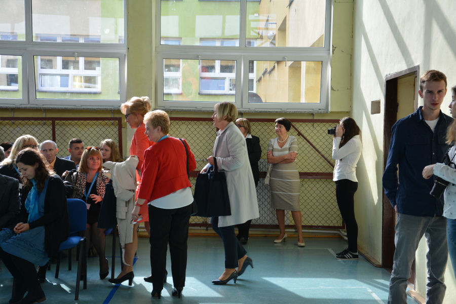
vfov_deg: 22.6
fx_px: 760
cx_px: 228
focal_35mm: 60
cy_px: 152
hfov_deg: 33.4
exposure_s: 1/125
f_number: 5.6
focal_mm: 40
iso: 200
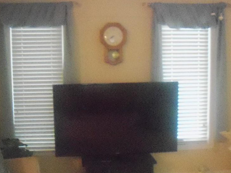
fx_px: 354
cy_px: 112
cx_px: 102
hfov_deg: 36.1
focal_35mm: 53
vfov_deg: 27.4
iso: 1600
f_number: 3.5
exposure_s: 1/30
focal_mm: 6.3
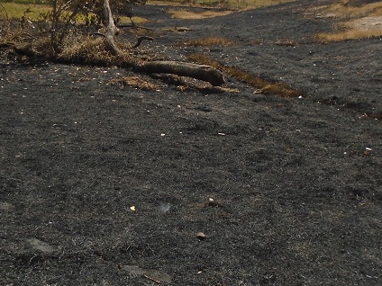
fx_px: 541
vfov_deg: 29.5
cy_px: 96
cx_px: 162
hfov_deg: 38.8
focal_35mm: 49
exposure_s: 1/1500
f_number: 3.2
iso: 100
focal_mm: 4.6
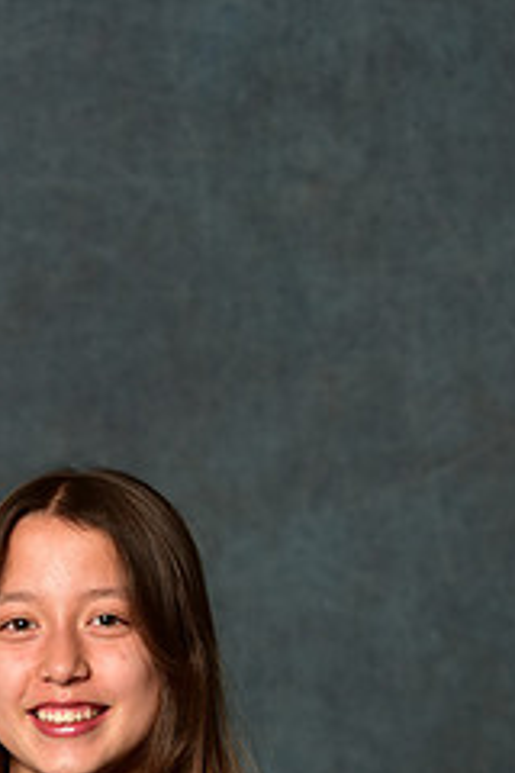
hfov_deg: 4.4
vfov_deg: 6.5
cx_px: 101
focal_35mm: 314
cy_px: 928
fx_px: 6737
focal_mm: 130
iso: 200
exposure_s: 1/200
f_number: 4.5
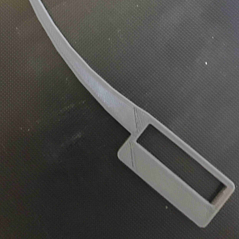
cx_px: 112
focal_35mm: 40
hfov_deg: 41.8
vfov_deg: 40.8
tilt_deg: -83.8
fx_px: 312
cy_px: 63
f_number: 2.2
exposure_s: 1/4
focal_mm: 4.15
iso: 500
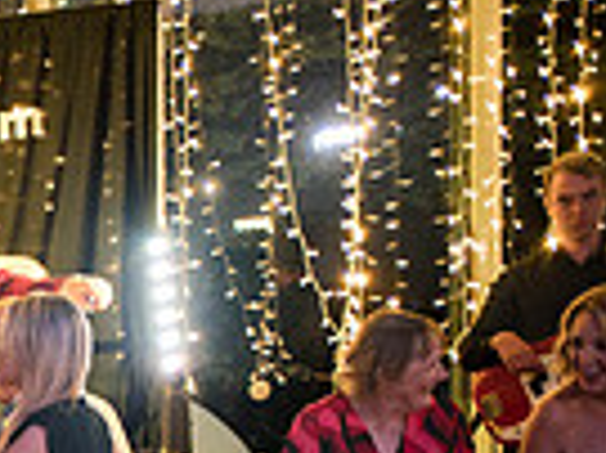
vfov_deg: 9.8
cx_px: -691
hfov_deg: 11.8
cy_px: 760
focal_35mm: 145
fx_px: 2536
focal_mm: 35
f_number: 1.8
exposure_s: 1/250
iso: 2500
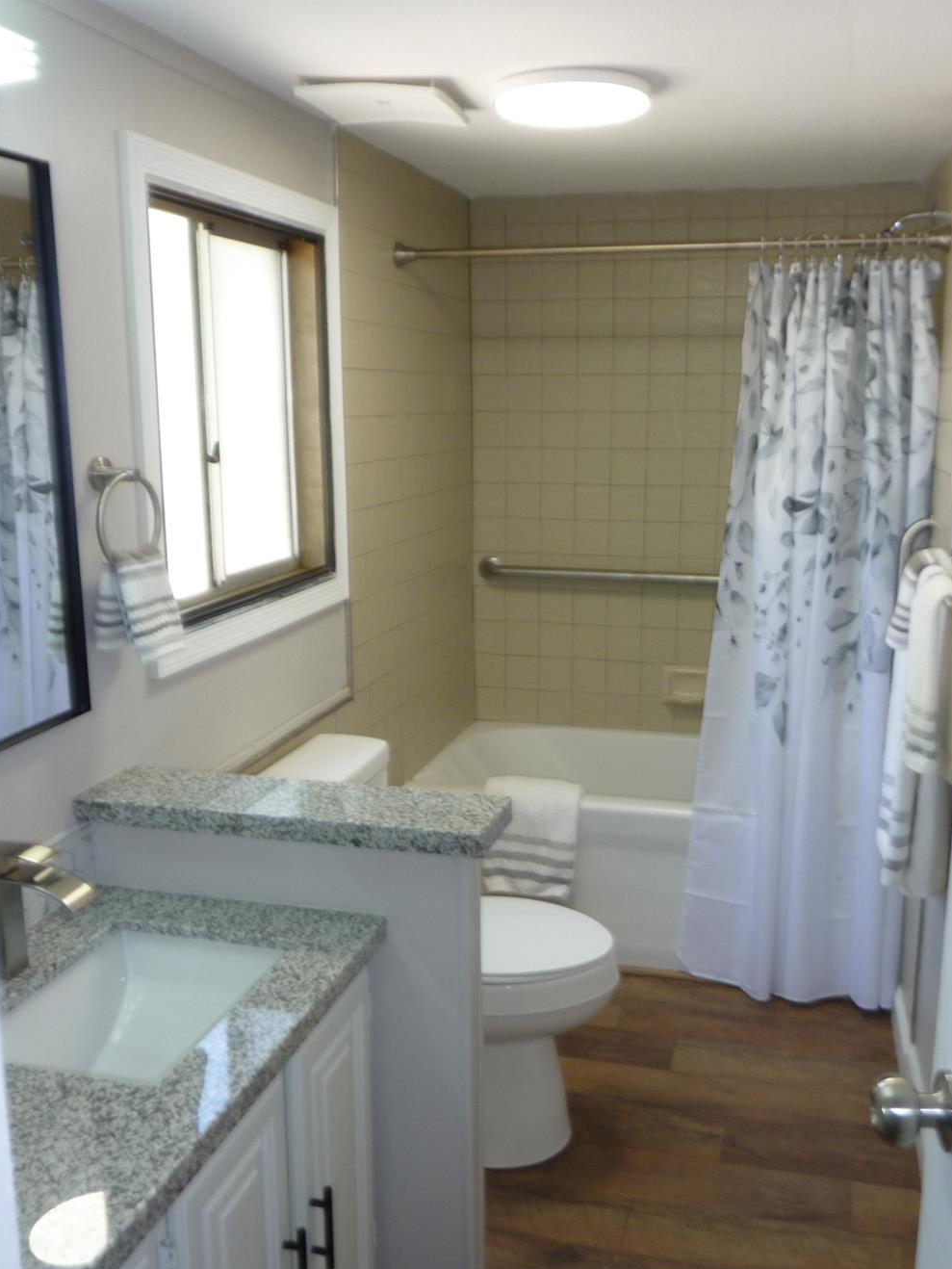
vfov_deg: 55.3
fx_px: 1210
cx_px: 507
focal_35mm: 33
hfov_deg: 42.9
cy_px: 644
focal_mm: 4.7
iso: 100
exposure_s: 1/30
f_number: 3.4
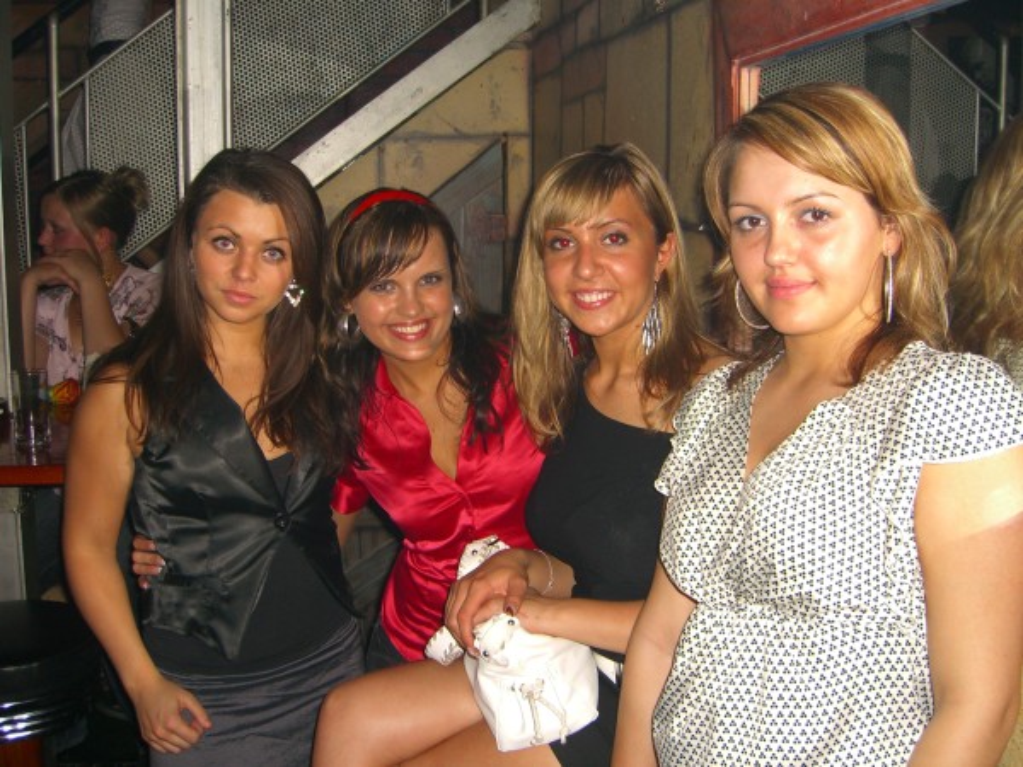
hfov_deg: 49.0
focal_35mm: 38
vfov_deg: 37.7
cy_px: 384
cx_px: 512
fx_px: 1123
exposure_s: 1/60
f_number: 2.8
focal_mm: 7.9
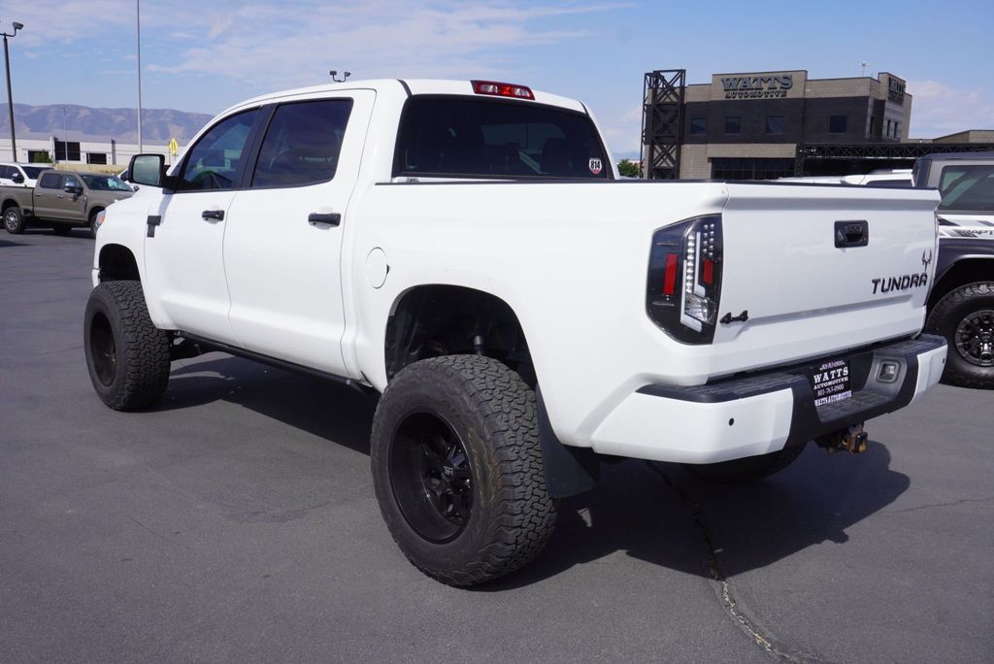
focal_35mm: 32
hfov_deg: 59.5
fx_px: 870
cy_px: 332
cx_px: 497
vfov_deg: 41.8
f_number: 10
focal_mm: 21
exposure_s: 1/250
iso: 100
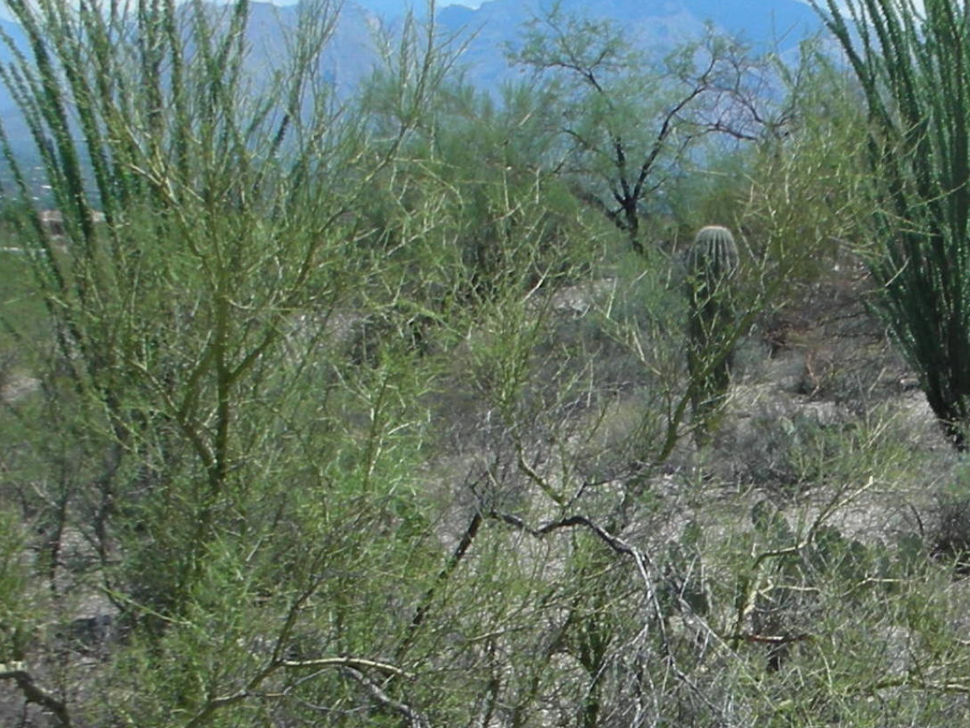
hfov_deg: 19.8
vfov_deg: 15.2
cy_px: 506
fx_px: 2719
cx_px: 884
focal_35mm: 97
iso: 50
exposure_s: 1/107
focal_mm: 5.8
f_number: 8.5
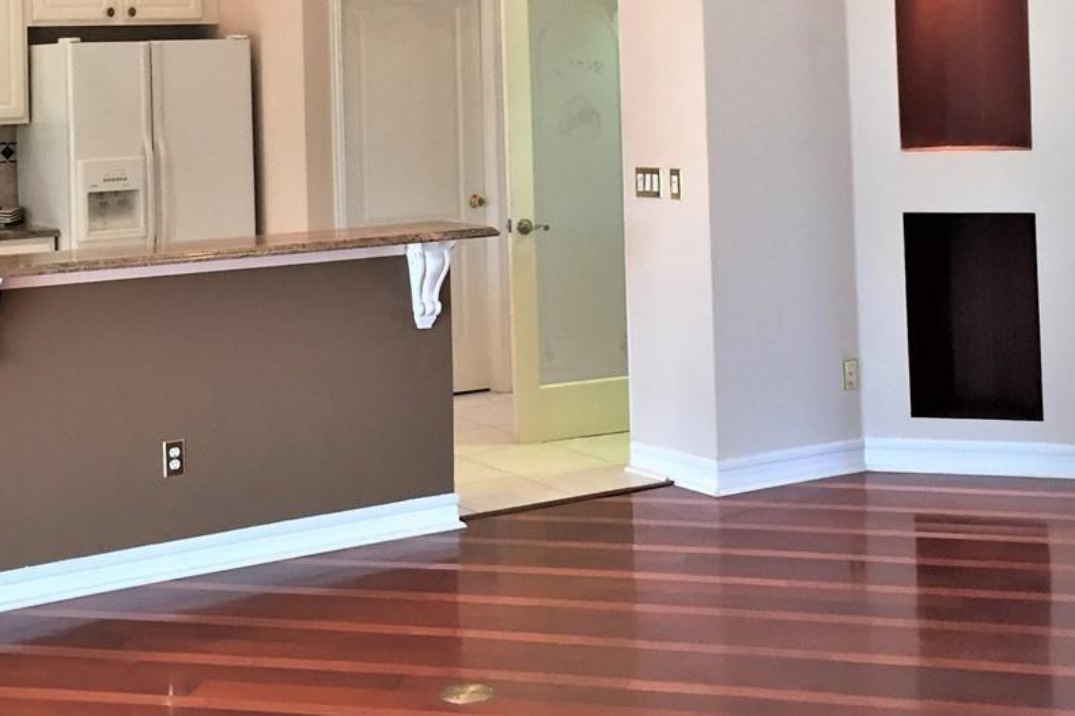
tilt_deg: -0.1
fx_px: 1821
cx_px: 417
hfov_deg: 32.8
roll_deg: +0.7
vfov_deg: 21.6
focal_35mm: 61
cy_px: 31
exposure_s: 1/30
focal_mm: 4.15
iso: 80
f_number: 2.2
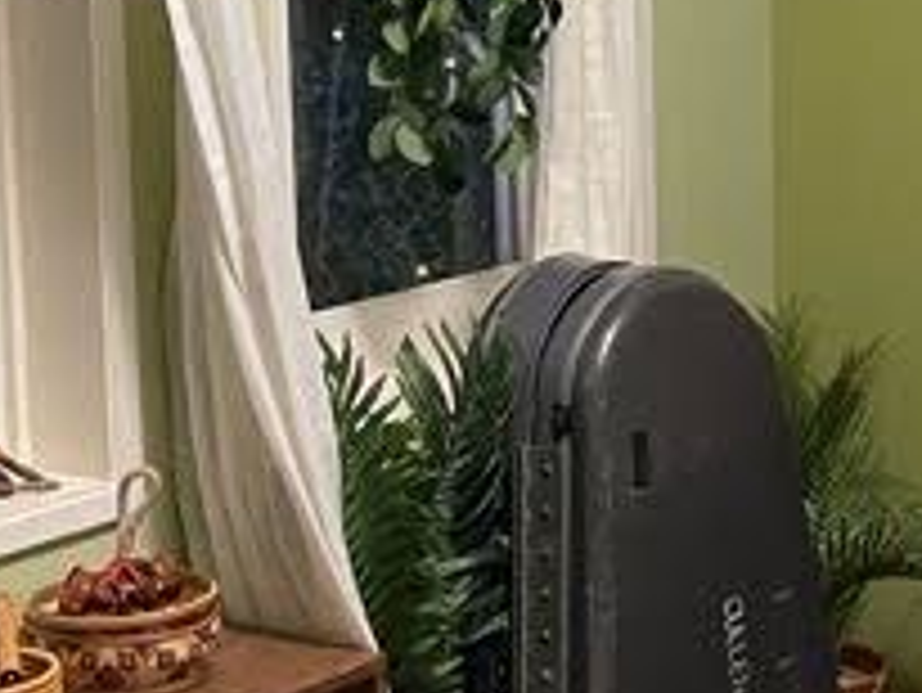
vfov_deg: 14.0
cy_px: 263
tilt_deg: -7.3
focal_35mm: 106
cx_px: 450
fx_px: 2825
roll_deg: +2.8
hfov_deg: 18.5
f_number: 1.6
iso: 400
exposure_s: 1/40
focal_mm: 4.2
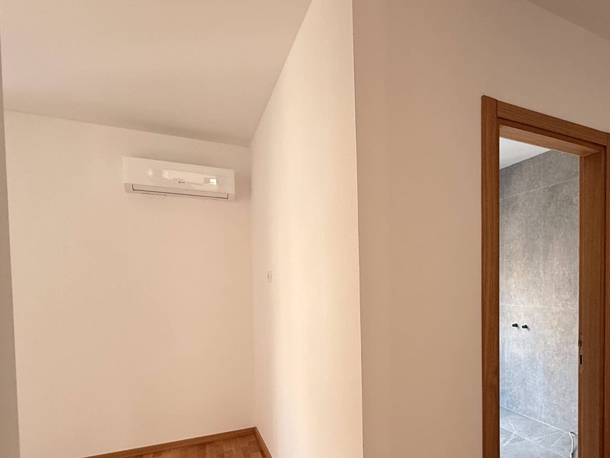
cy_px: 300
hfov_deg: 66.2
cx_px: 472
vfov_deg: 55.8
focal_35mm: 24
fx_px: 423
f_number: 2.2
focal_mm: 2.2
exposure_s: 1/99
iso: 160
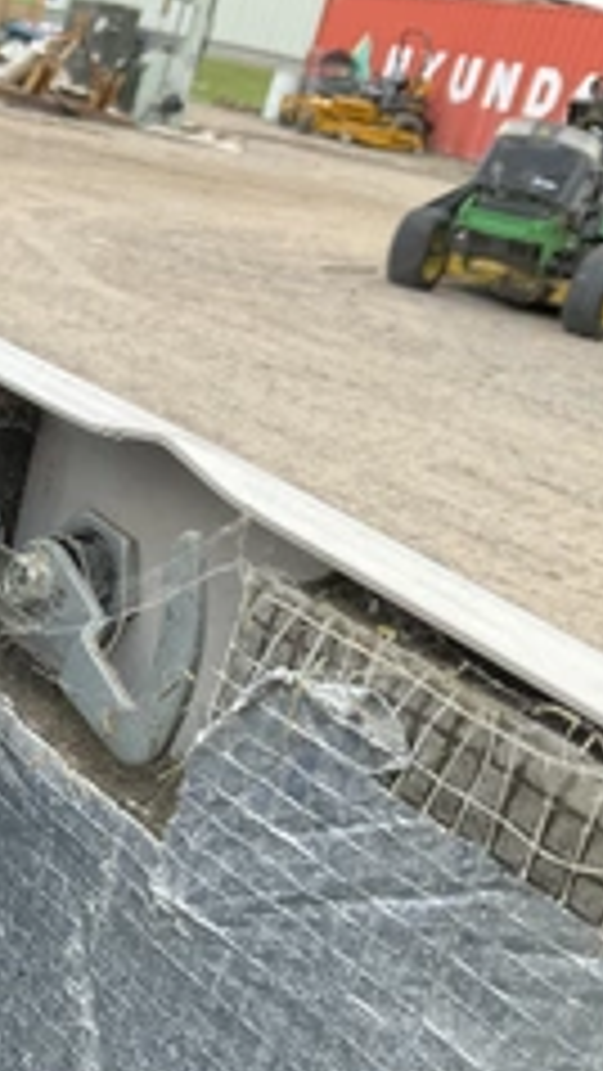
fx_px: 1505
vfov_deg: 38.9
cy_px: 662
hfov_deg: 20.6
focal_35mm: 53
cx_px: -189
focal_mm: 3
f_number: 1.8
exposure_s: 1/122
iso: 64
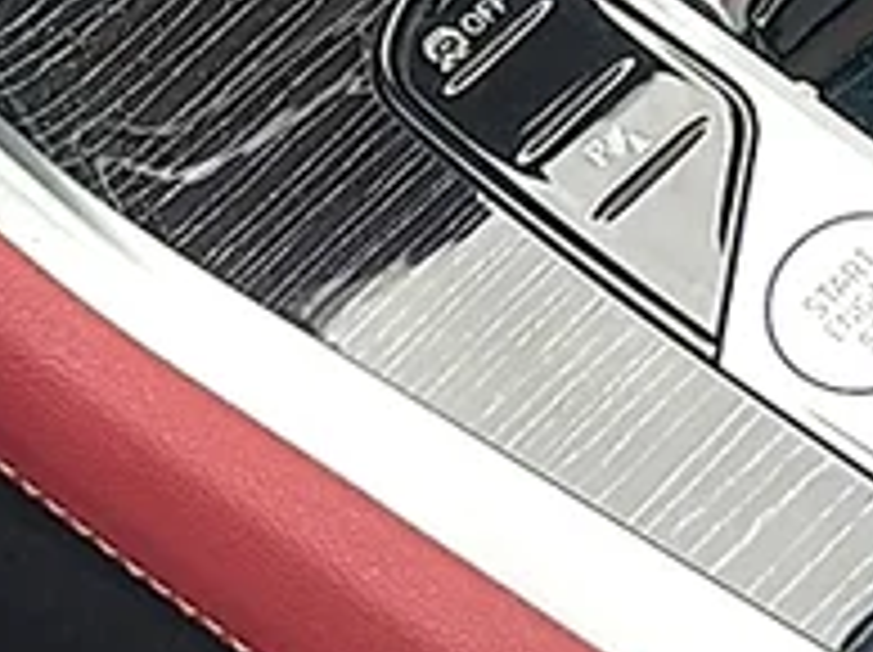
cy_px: -191
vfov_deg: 11.1
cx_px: 1044
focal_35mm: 130
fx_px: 3274
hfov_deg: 14.7
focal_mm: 6.86
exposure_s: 1/390
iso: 80
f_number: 1.78
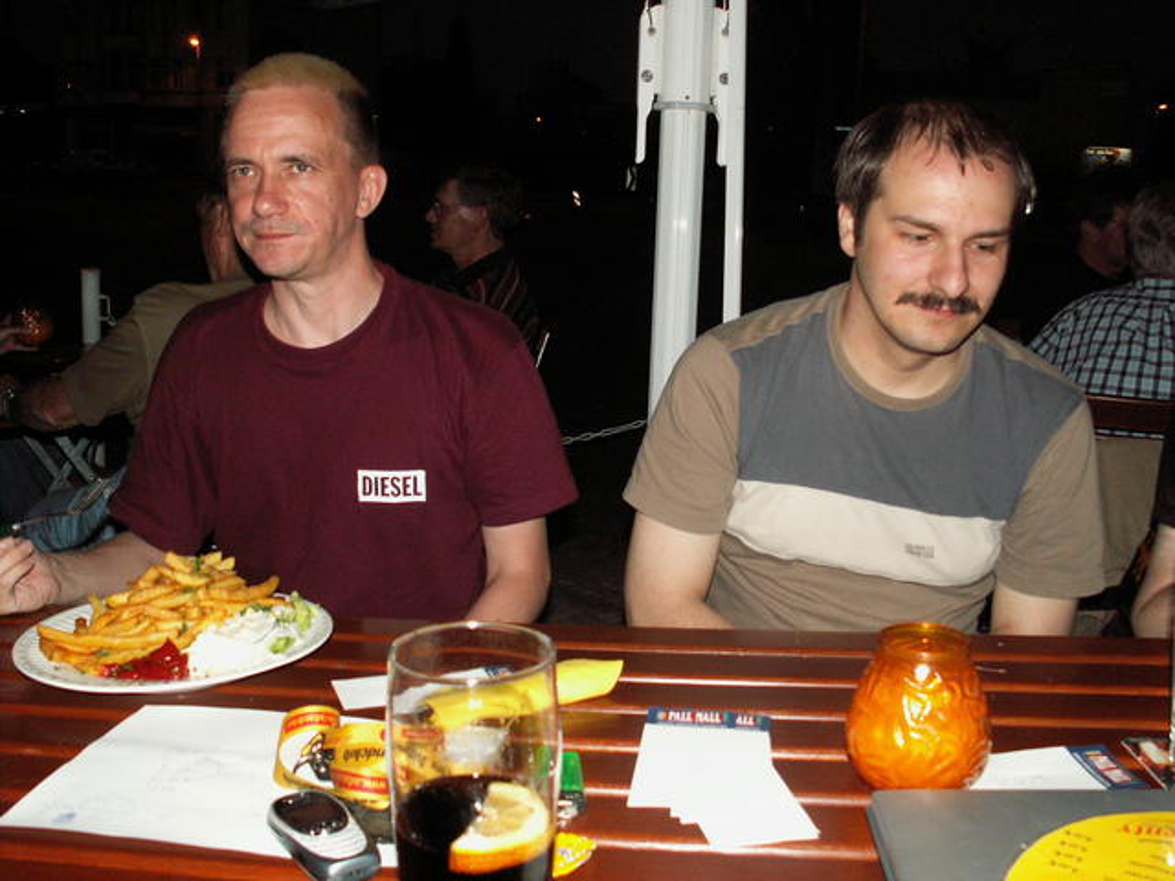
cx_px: 588
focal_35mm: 35
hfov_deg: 52.6
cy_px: 440
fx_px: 1188
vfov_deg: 40.7
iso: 160
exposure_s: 1/40
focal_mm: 5.86
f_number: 2.8
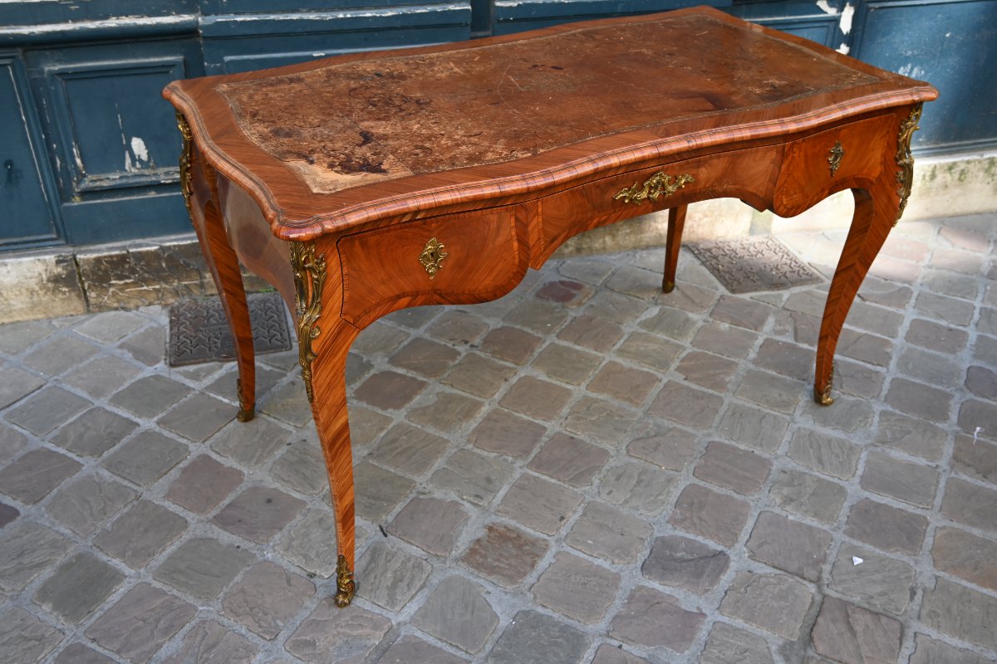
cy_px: 332
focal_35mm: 34
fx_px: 935
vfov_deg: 39.1
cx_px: 498
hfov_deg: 56.1
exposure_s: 1/80
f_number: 4.5
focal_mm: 22.5
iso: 100
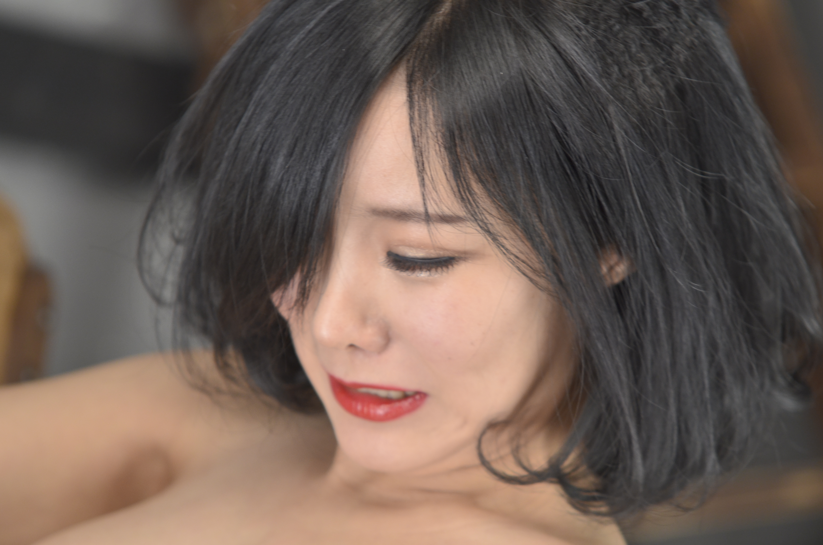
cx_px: 412
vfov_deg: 4.6
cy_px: 272
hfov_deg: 6.9
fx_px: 6844
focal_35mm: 300
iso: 400
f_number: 4
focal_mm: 200
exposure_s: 1/160
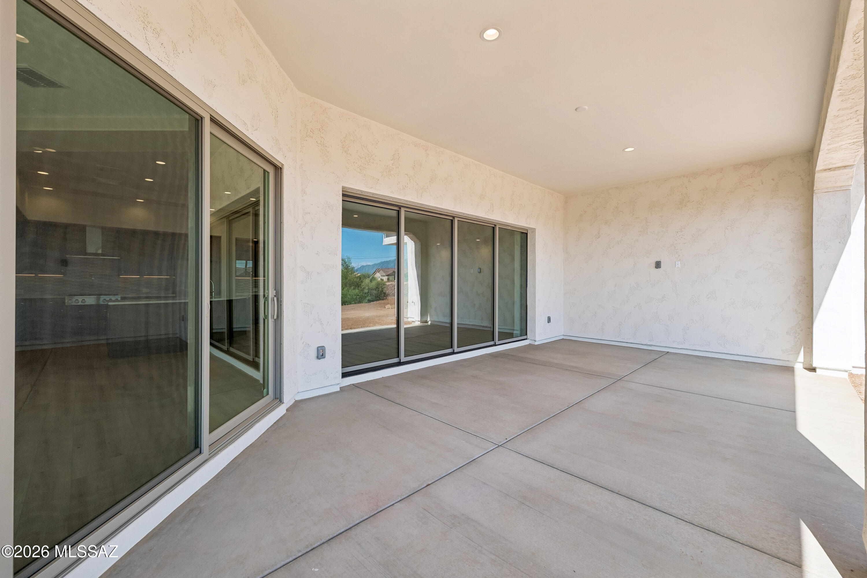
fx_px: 337
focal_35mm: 14
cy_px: 289
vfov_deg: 81.2
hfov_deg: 104.3
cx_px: 434
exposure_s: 1/400
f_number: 8
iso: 400
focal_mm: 14
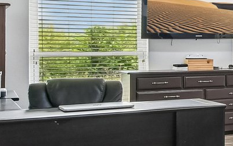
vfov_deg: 16.7
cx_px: 515
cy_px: 42
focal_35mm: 78
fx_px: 496
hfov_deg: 16.4
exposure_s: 1/40
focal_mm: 10
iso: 400
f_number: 8
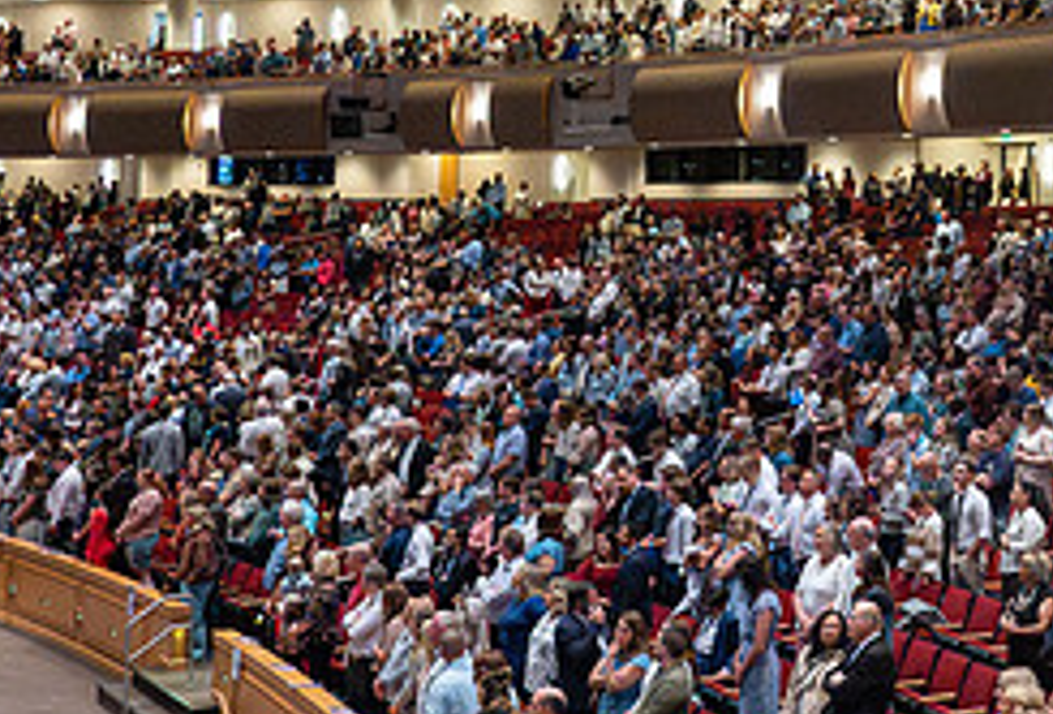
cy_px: 111
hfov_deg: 28.9
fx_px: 1940
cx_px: 983
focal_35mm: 66
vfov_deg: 20.5
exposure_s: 1/320
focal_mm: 24
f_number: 4
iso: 6400
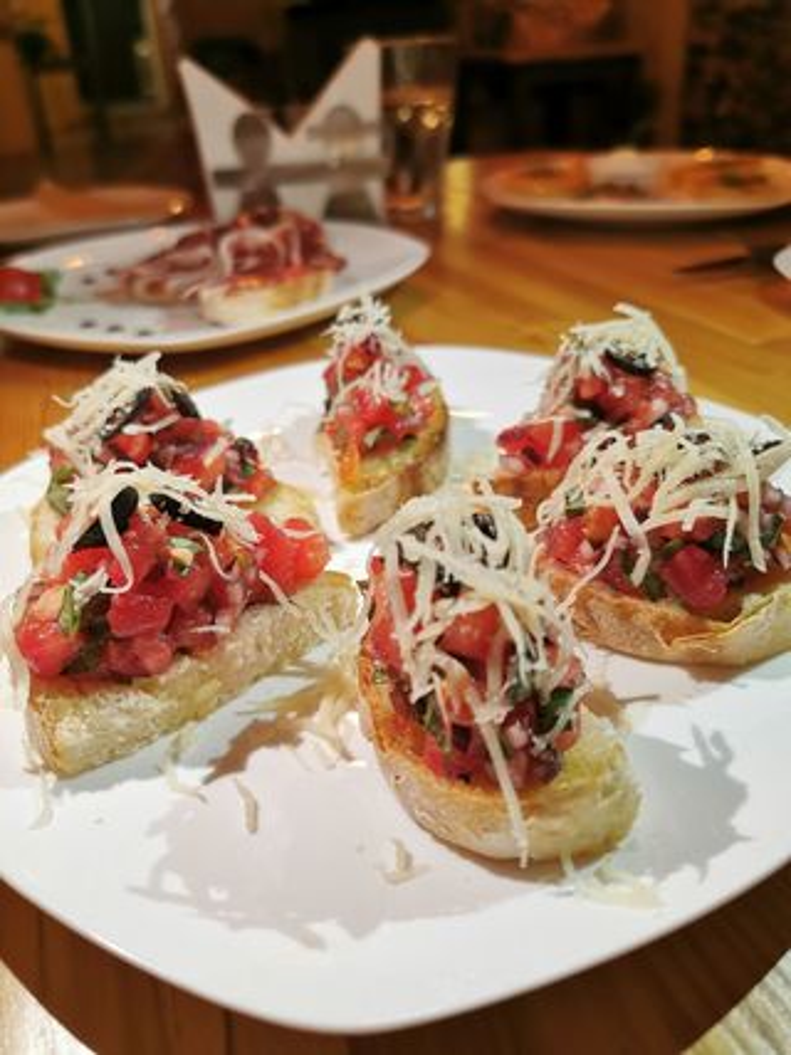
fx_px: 823
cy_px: 528
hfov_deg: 51.3
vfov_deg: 65.3
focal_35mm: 27
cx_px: 396
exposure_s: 1/100
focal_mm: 5.56
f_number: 1.6
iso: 250
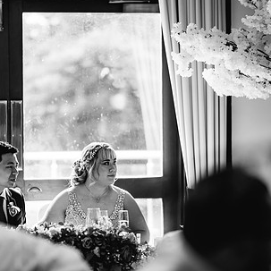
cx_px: 108
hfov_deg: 12.5
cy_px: 169
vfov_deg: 12.5
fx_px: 1240
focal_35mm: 140
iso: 250
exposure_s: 1/250
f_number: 1.4
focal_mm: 85
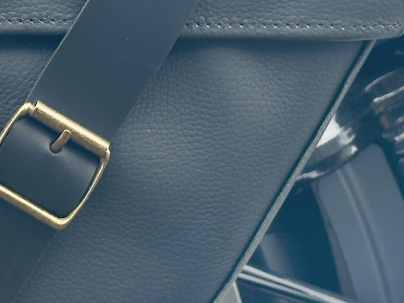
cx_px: -99
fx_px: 1926
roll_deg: -0.4
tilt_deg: -18.4
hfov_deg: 11.7
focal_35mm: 165
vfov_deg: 8.9
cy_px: -52
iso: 50
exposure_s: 1/188
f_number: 1.78
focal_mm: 6.76
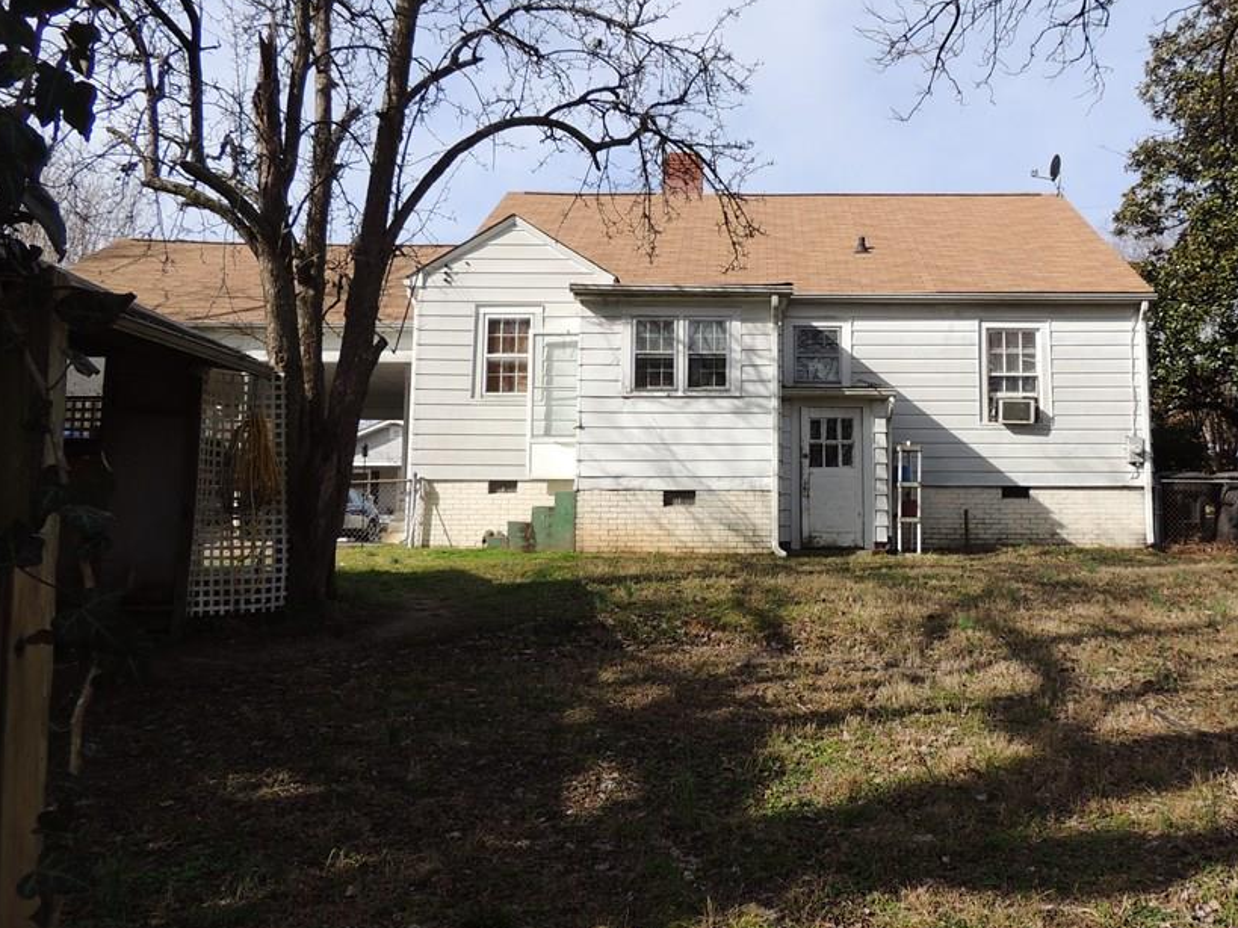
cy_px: 419
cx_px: 742
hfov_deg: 59.5
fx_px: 1073
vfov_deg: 46.7
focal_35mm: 30
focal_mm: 4.3
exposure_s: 1/1250
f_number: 3
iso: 100
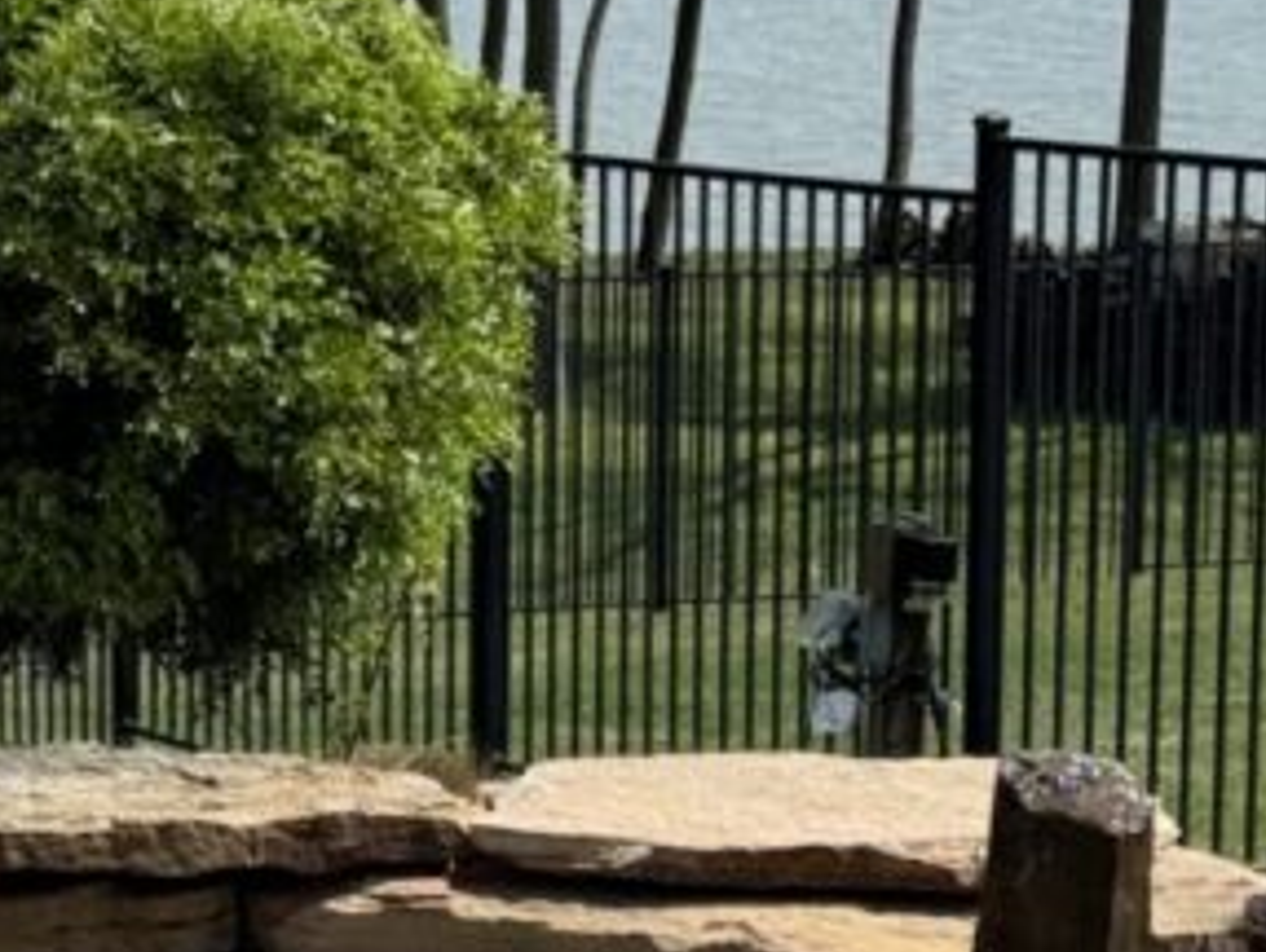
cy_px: 987
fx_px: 6262
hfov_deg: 11.4
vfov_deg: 8.6
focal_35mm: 171
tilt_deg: -11.1
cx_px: -53
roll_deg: +0.7
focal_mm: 6.86
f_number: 1.78
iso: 64
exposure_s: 1/5848
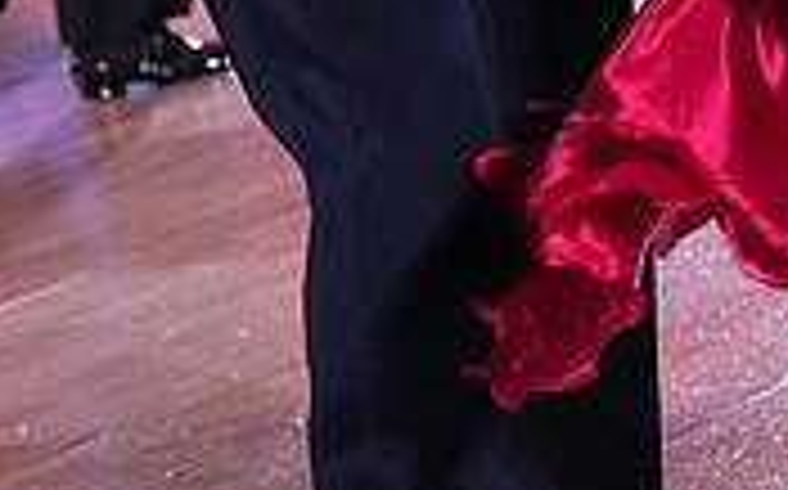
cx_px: 570
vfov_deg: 4.0
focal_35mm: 321
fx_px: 6887
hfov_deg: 6.5
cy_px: -441
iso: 8000
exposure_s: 1/320
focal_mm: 95
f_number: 6.3
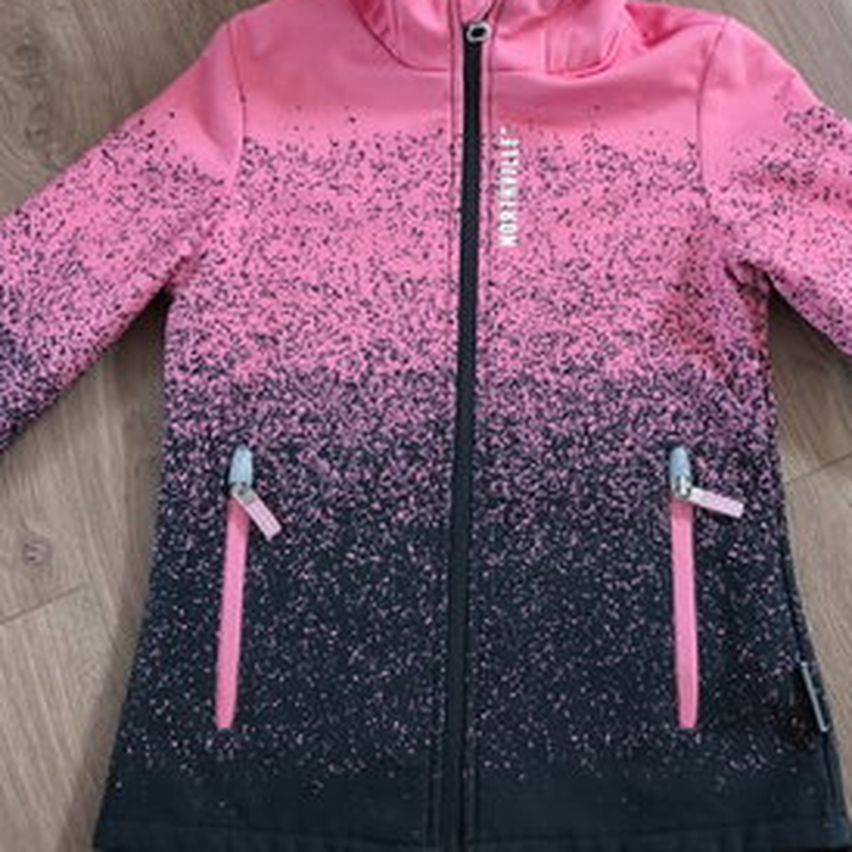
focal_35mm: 46
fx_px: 1281
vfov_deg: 36.6
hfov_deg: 36.7
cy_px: 331
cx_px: 491
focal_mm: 6.57
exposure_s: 1/50
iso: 800
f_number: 1.6
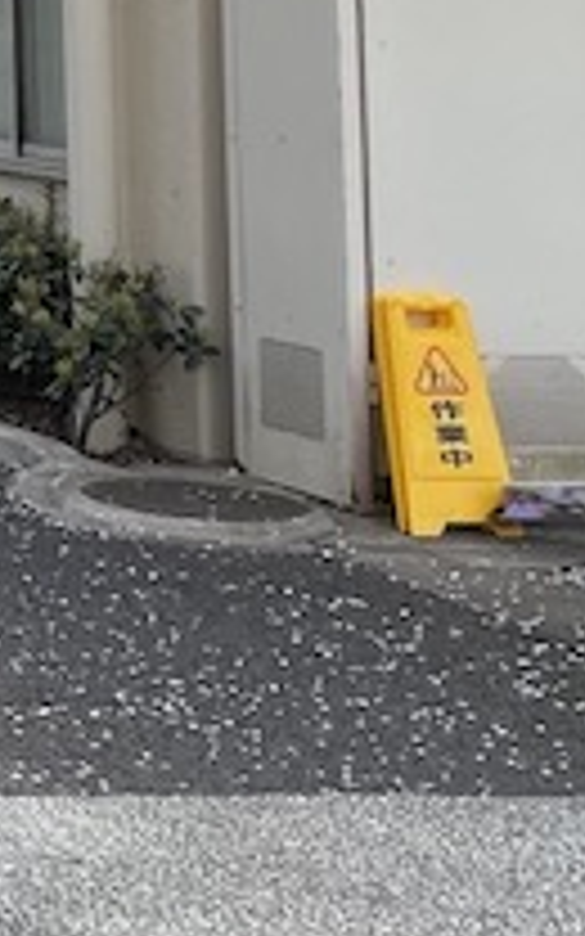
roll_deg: -0.5
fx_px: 2704
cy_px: -122
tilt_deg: +3.1
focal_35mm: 106
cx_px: -1184
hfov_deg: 9.5
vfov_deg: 18.8
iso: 32
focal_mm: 4.2
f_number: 1.6
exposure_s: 1/1092
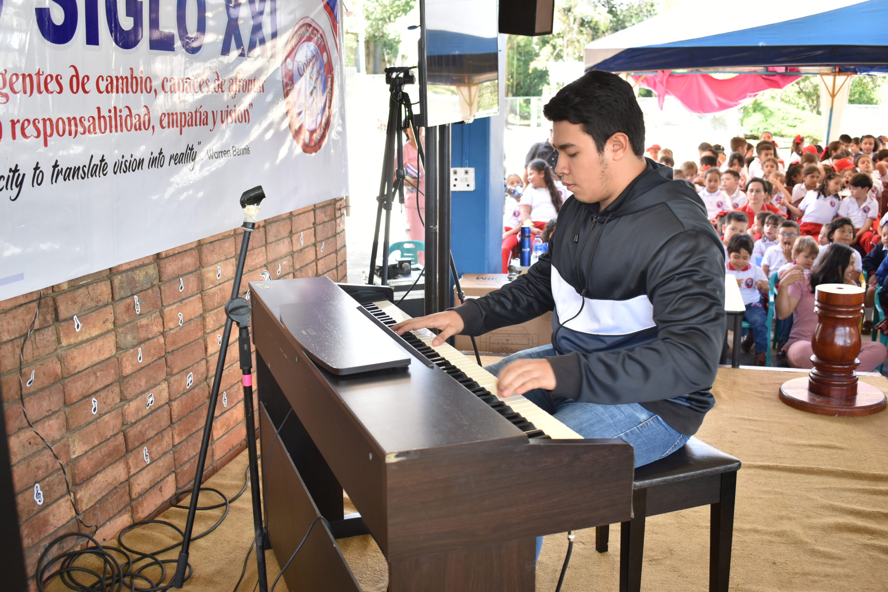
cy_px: 296
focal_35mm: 36
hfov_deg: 53.1
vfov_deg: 36.9
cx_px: 444
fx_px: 888
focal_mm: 24
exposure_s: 1/50
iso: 200
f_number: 4
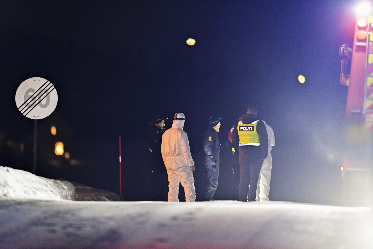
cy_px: 124
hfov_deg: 5.2
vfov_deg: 3.4
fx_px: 4144
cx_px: 186
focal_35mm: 400
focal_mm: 400
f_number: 2.8
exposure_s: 1/60
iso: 12800
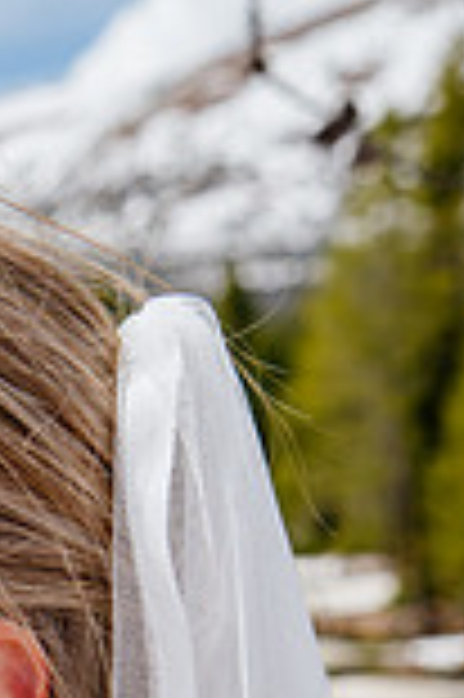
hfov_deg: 7.1
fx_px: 3701
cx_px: -200
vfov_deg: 10.5
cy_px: 905
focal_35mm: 191
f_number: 9
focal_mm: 66
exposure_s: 1/250
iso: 250
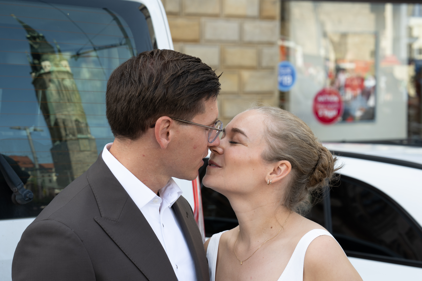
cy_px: 140
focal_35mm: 85
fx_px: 996
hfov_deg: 23.9
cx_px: 211
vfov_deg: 16.1
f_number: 8
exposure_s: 1/125
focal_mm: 85
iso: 250
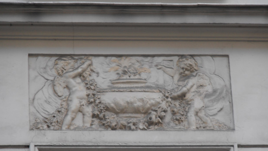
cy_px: 92
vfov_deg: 4.4
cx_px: 136
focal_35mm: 274
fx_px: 1948
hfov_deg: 7.9
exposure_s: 1/50
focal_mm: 42.54
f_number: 5.7
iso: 80
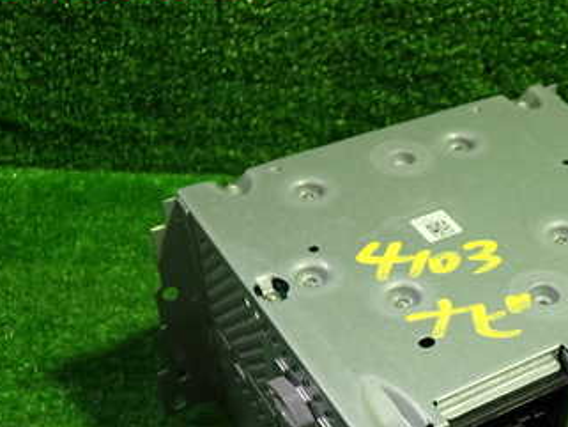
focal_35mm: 56
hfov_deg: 33.3
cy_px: 360
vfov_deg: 25.5
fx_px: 919
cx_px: 462
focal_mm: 5.4
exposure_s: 1/30
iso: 200
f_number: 2.3
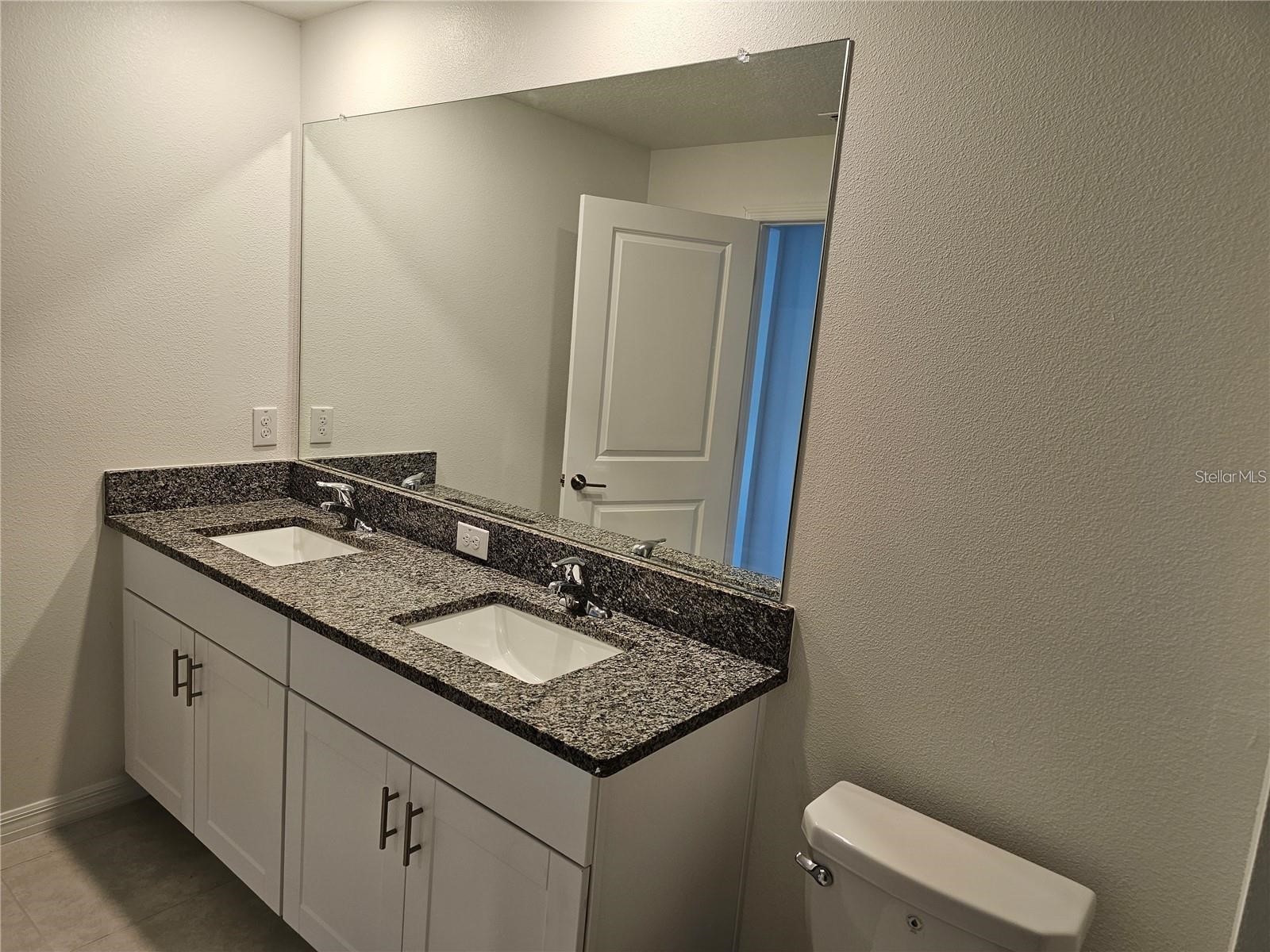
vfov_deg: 58.9
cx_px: 635
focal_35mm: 23
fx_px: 844
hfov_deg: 73.9
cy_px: 476
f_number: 1.7
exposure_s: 1/120
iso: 125
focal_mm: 6.3
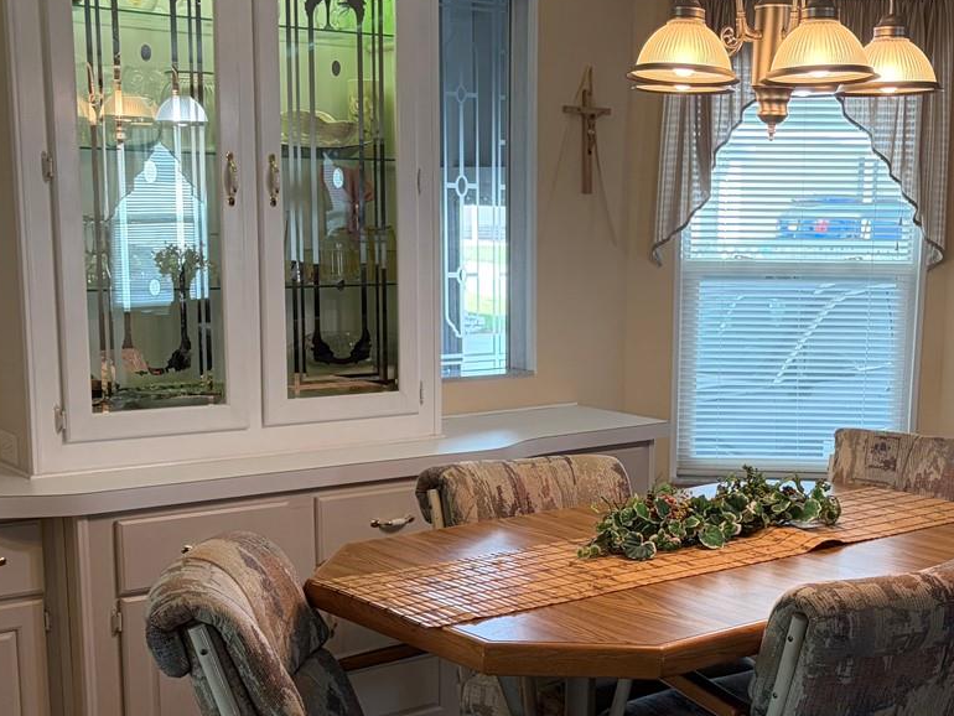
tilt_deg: -9.5
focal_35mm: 54
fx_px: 1489
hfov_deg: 35.3
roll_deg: +0.0
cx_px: 617
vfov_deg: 26.9
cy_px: 468
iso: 200
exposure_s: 1/120
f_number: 1.6
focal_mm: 5.96
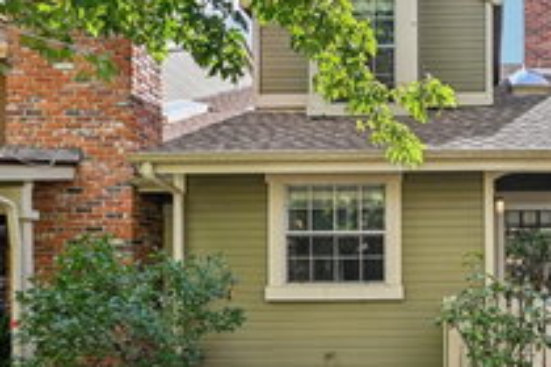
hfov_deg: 52.5
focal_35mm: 32
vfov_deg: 41.1
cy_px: 165
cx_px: 483
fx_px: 490
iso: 64
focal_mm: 14
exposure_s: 1/50
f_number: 9
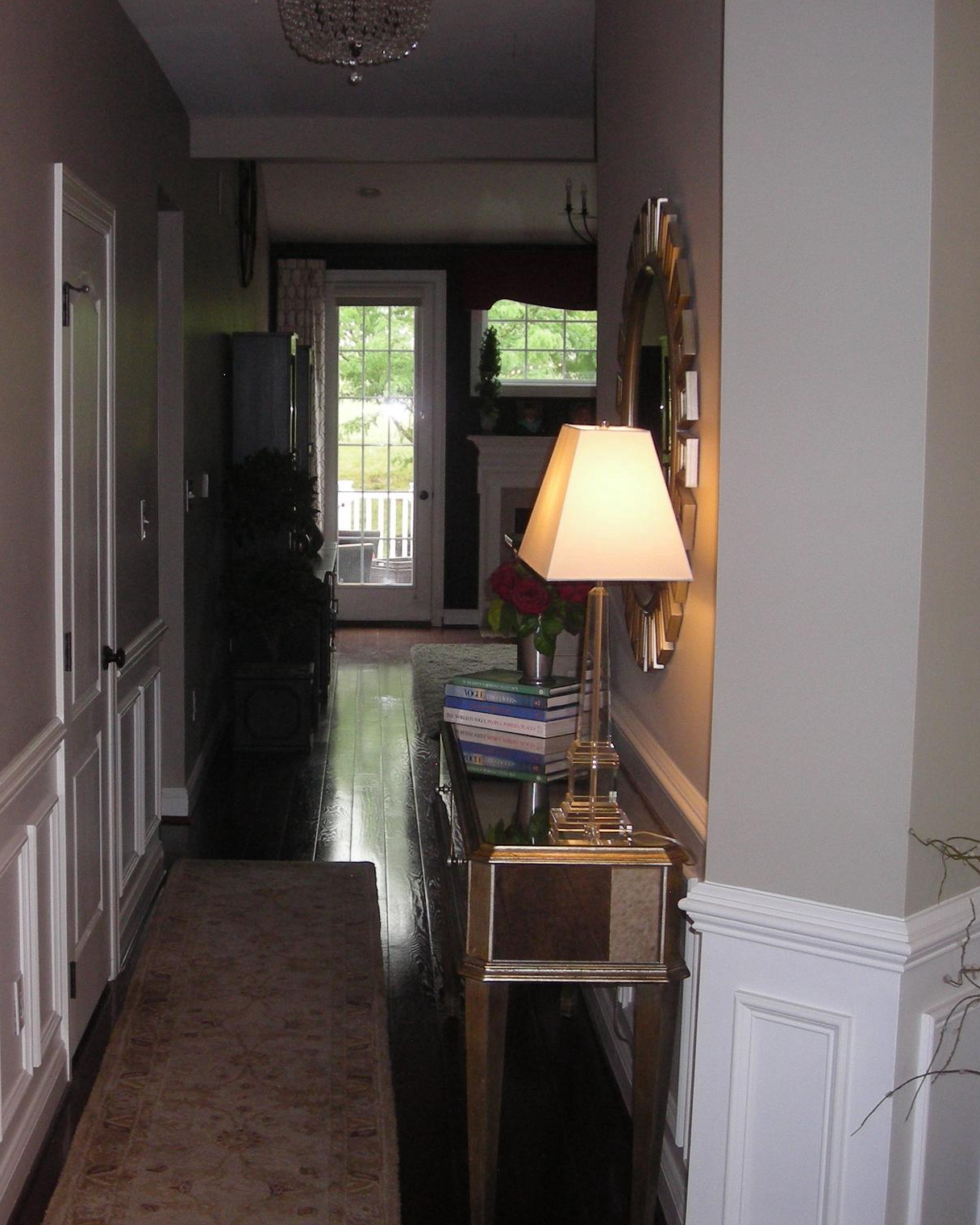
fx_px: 1813
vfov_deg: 37.3
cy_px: 610
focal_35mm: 50
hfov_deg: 29.9
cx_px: 286
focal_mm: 6.3
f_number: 3.2
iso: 144
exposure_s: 1/60
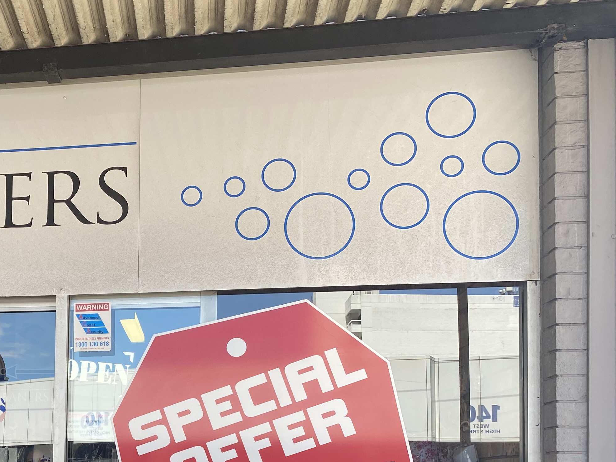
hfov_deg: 33.4
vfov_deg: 26.3
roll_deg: -1.1
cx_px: 14
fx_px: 943
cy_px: 441
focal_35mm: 53
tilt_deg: +3.7
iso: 32
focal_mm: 4.25
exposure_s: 1/475
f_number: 1.8
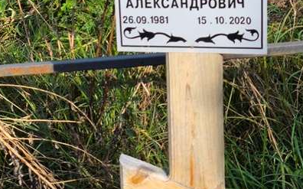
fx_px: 883
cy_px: 12
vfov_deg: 12.1
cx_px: 163
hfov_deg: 19.5
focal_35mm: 107
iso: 50
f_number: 1.7
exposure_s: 1/590
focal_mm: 4.71
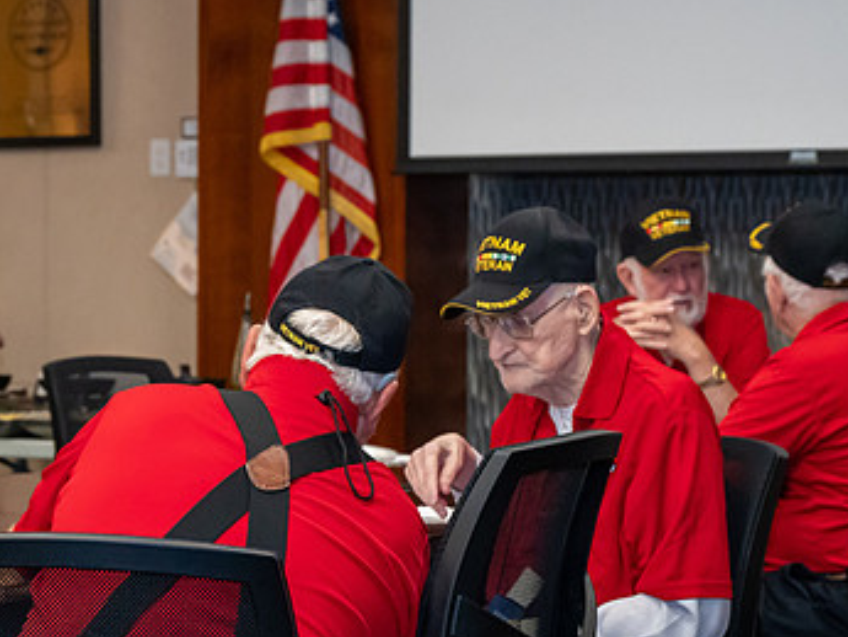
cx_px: 376
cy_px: 455
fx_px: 2965
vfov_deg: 12.2
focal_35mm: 121
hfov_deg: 16.3
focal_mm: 75
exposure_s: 1/160
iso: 12800
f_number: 6
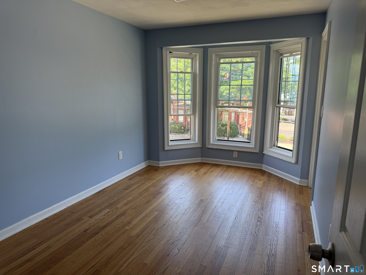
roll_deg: -0.3
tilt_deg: -10.1
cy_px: 138
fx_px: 254
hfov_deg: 71.6
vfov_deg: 56.8
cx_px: 183
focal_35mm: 24
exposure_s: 1/237
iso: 125
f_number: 1.78
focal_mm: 6.76
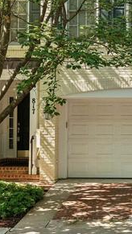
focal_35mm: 94
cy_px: 3
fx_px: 584
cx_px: 134
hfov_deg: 12.7
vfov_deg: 21.9
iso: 2500
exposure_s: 1/800
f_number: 8
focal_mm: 34
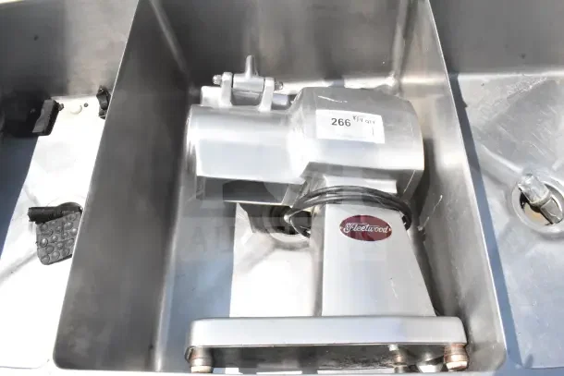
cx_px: 282
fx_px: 423
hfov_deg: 67.4
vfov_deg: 48.0
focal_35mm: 27
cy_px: 188
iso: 6400
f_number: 22
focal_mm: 18
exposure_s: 1/2000
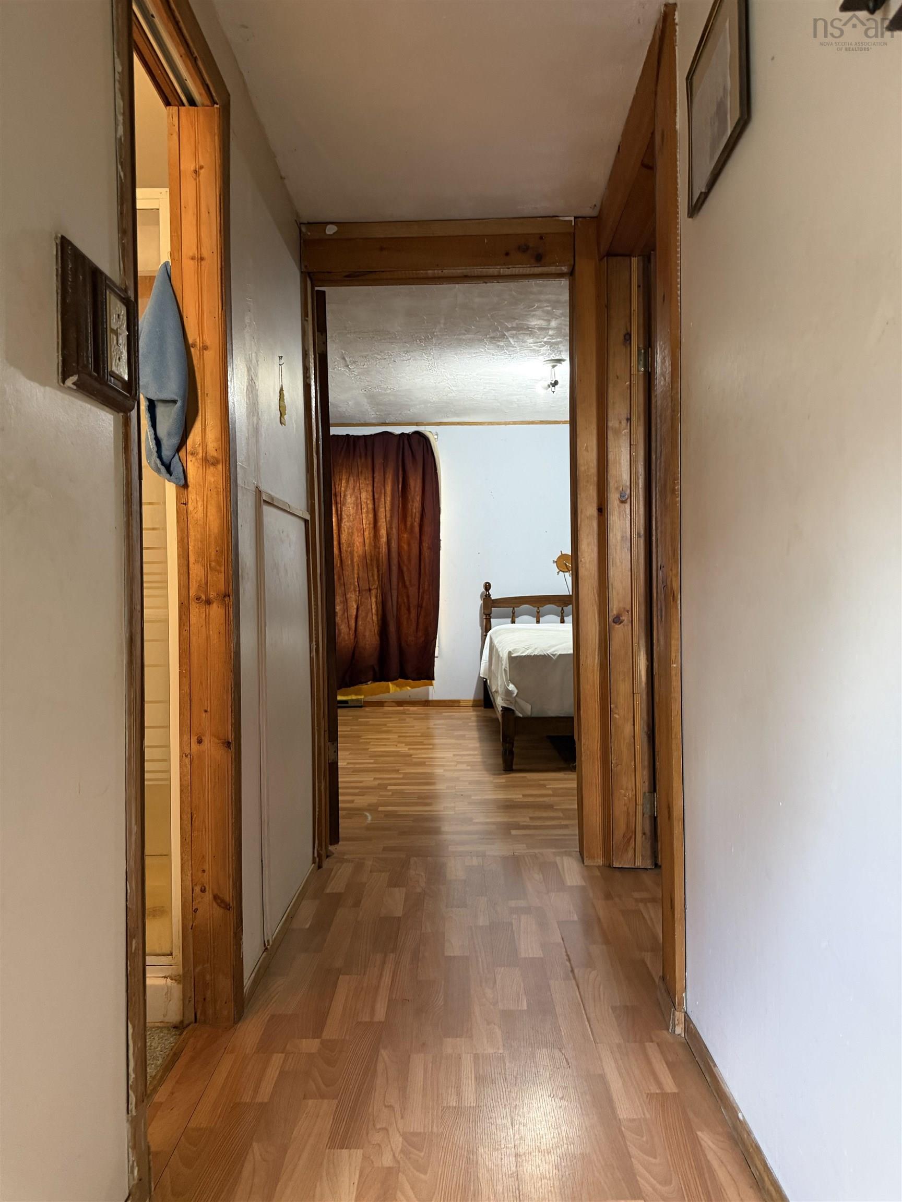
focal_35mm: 24
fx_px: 834
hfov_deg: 56.8
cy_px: 601
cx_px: 451
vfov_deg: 71.6
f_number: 1.78
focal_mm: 6.76
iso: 400
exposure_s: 1/60
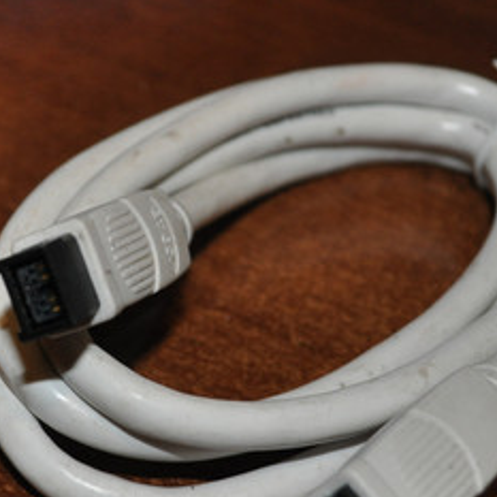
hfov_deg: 18.9
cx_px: 94
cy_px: 291
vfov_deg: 19.1
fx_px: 1478
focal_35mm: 91
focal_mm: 26
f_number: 4.2
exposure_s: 1/60
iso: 800
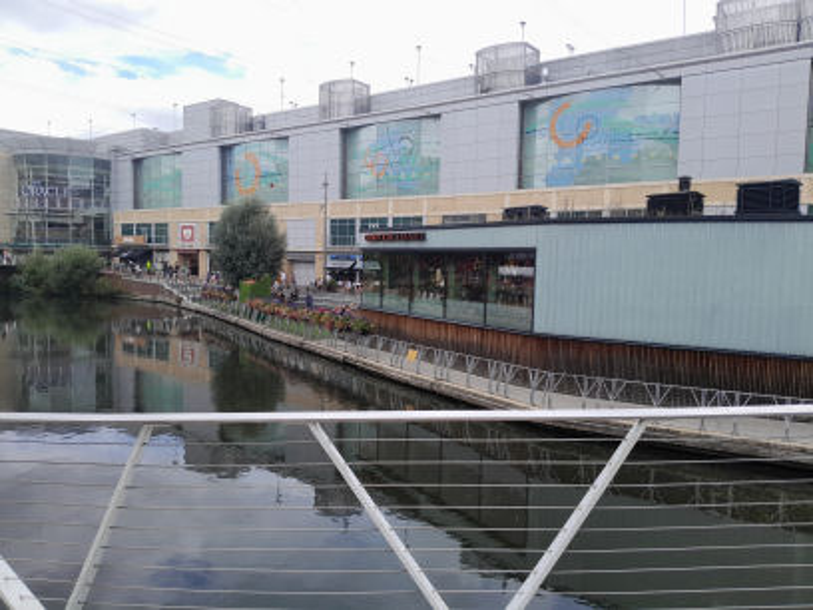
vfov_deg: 53.1
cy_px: 305
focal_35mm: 26
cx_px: 406
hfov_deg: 67.3
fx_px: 611
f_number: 1.8
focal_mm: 3.98
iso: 40
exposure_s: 1/260
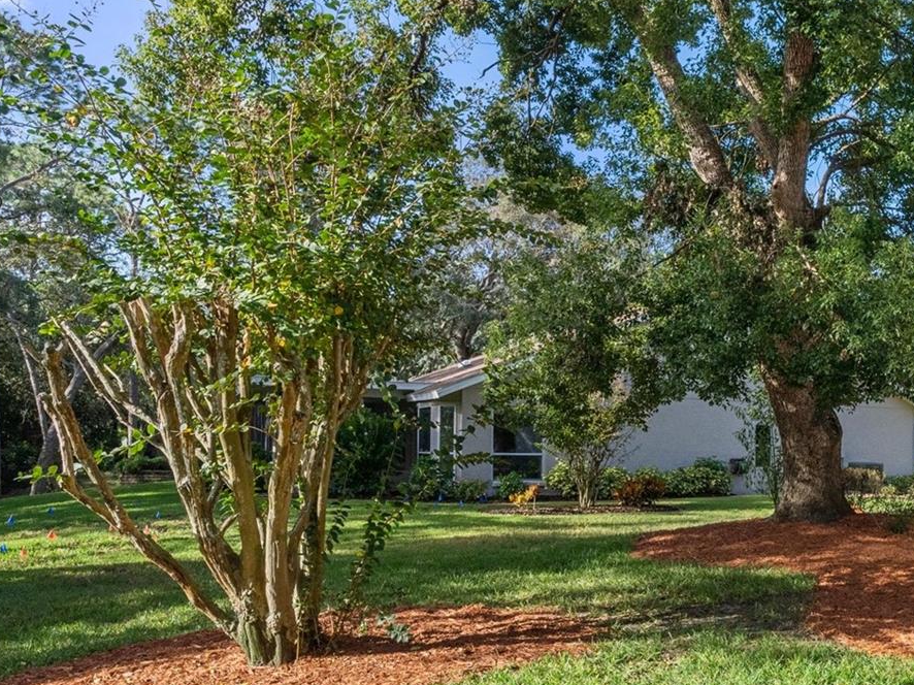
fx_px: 894
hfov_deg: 50.5
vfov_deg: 40.8
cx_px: 747
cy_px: 507
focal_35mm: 34
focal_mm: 13
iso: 640
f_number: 8
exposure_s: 1/250
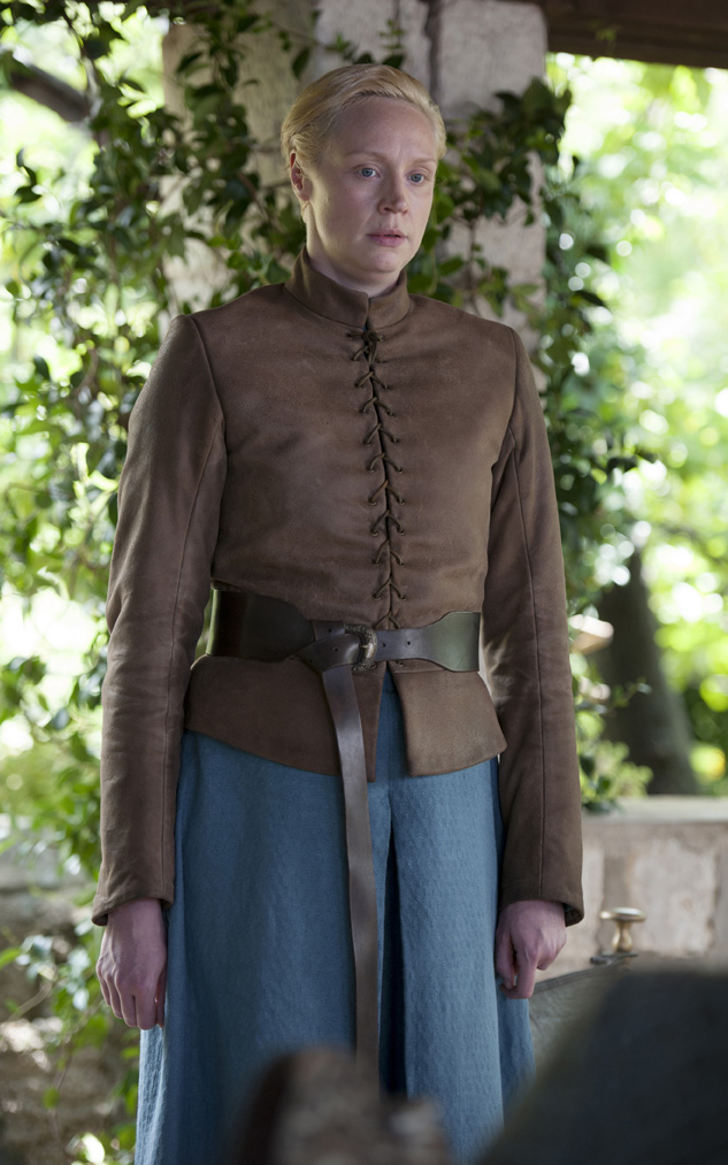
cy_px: 580
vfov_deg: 18.4
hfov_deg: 11.6
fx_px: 3588
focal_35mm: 113
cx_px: 380
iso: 500
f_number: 2.8
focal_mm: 110
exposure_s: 1/320
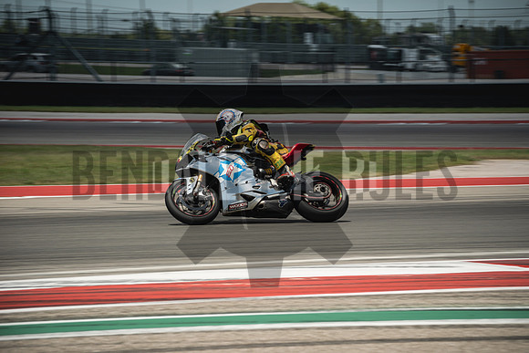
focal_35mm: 230
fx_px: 3380
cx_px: 264
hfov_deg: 8.9
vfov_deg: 6.0
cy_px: 176
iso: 160
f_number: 6.4
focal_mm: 153.3
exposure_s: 1/400
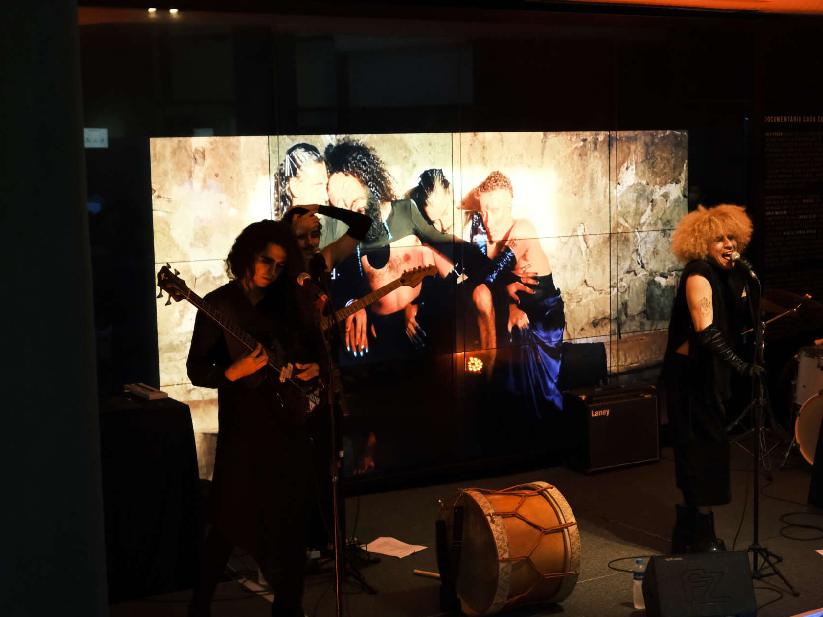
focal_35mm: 60
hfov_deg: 31.7
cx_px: 601
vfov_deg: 24.4
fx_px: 1427
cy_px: 305
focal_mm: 27
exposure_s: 1/125
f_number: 2.8
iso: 3200
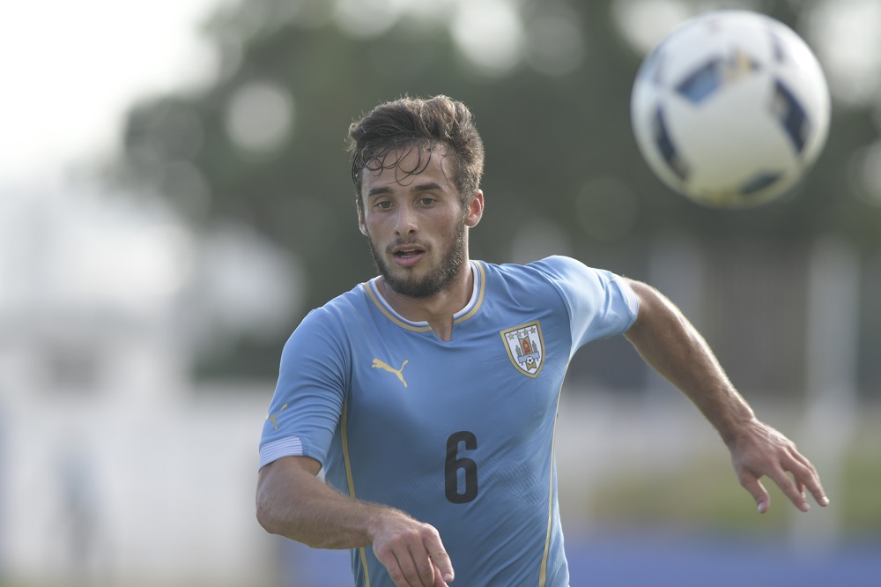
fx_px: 11008
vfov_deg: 3.1
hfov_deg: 4.6
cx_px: 440
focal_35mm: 450
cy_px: 294
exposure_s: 1/640
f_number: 3.2
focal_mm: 300
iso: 100
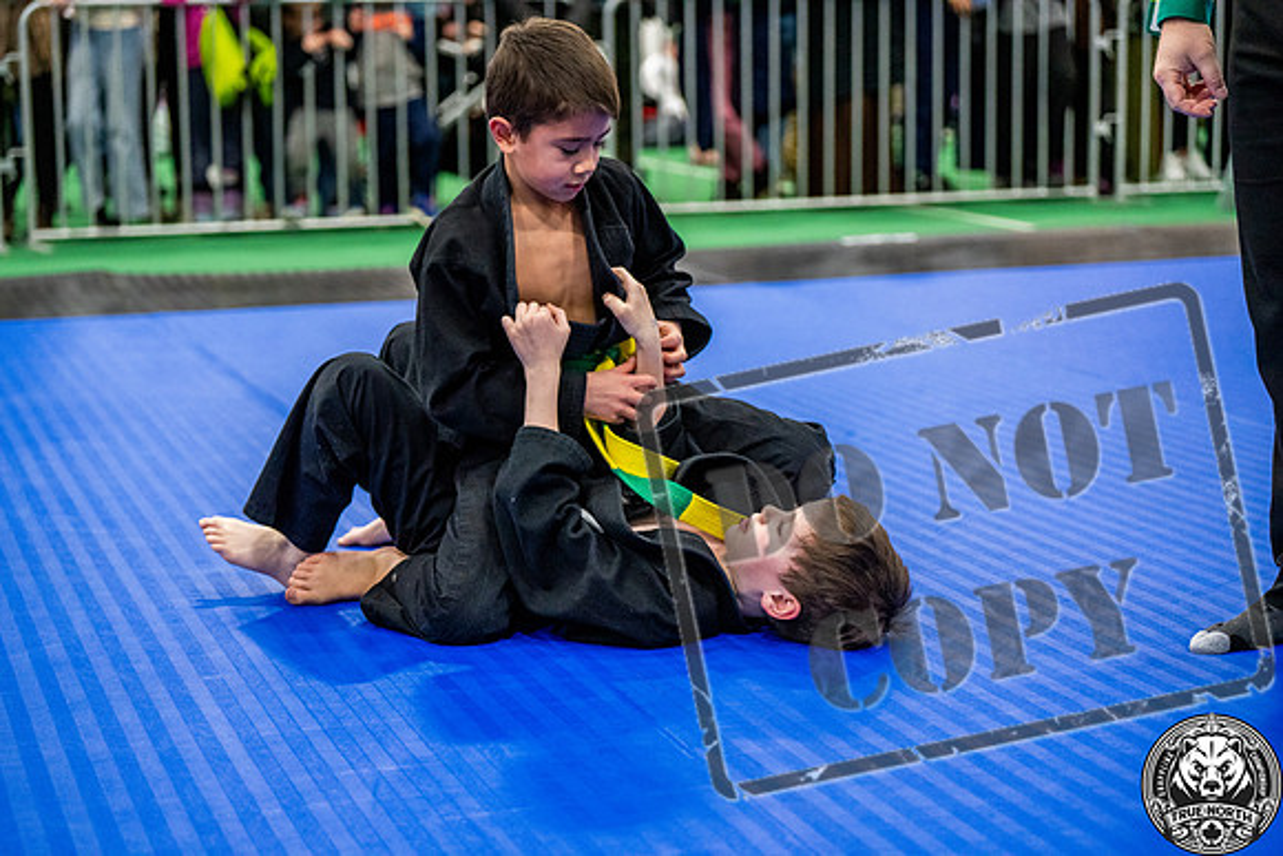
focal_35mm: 70
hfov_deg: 28.8
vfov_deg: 19.5
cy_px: 428
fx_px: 2495
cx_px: 642
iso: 5000
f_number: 2.8
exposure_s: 1/500
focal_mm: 70
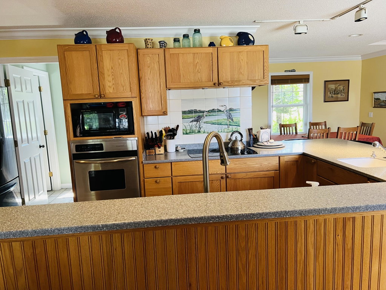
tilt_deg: -8.2
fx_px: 290
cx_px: 193
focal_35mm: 26
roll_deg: +2.8
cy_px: 145
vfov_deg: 53.1
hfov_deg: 67.3
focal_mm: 5.7
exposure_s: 1/60
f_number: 1.5
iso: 125
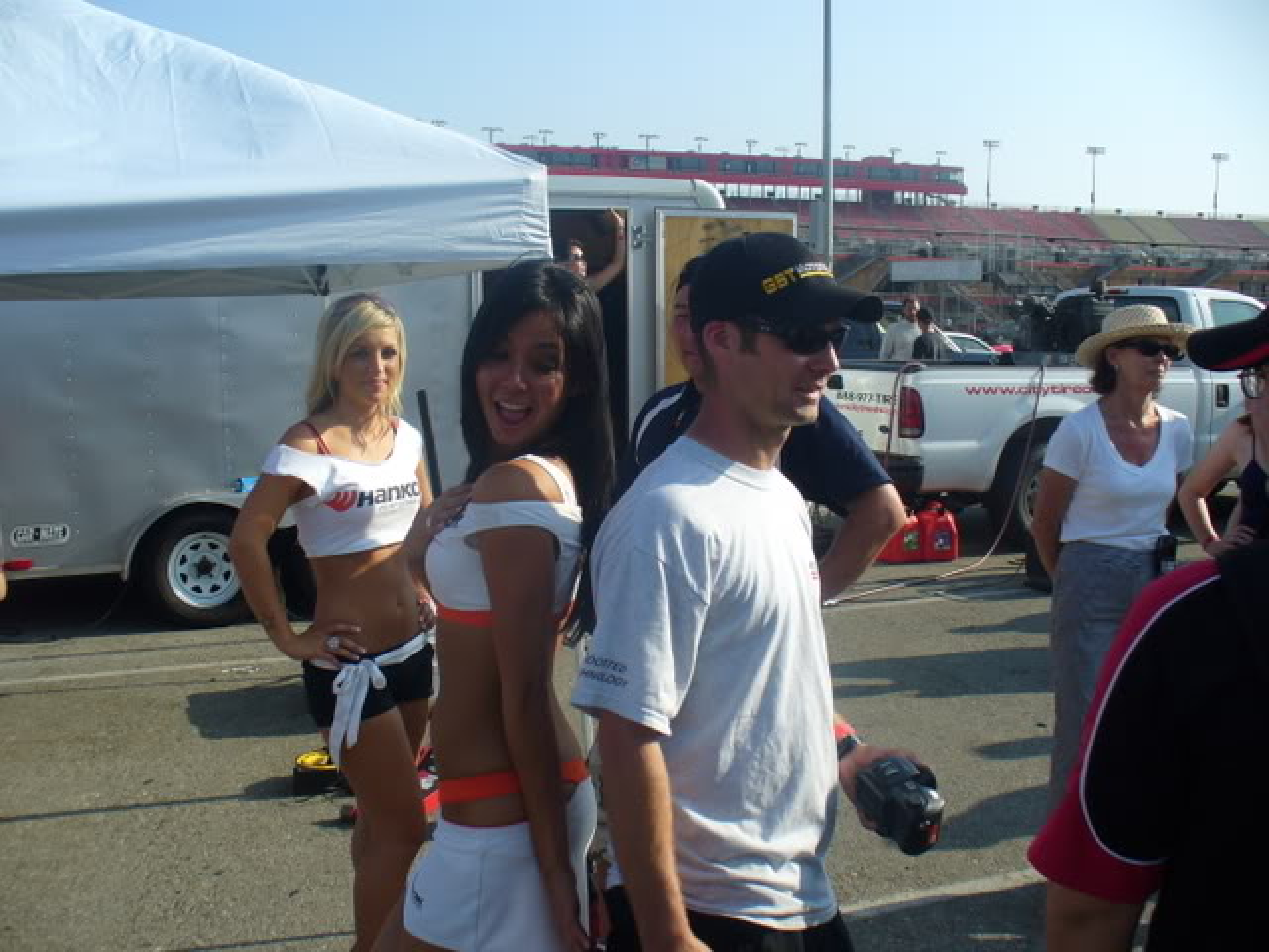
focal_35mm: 37
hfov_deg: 50.1
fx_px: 1356
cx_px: 634
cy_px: 476
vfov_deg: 38.7
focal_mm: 6.1
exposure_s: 1/320
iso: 80
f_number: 5.6
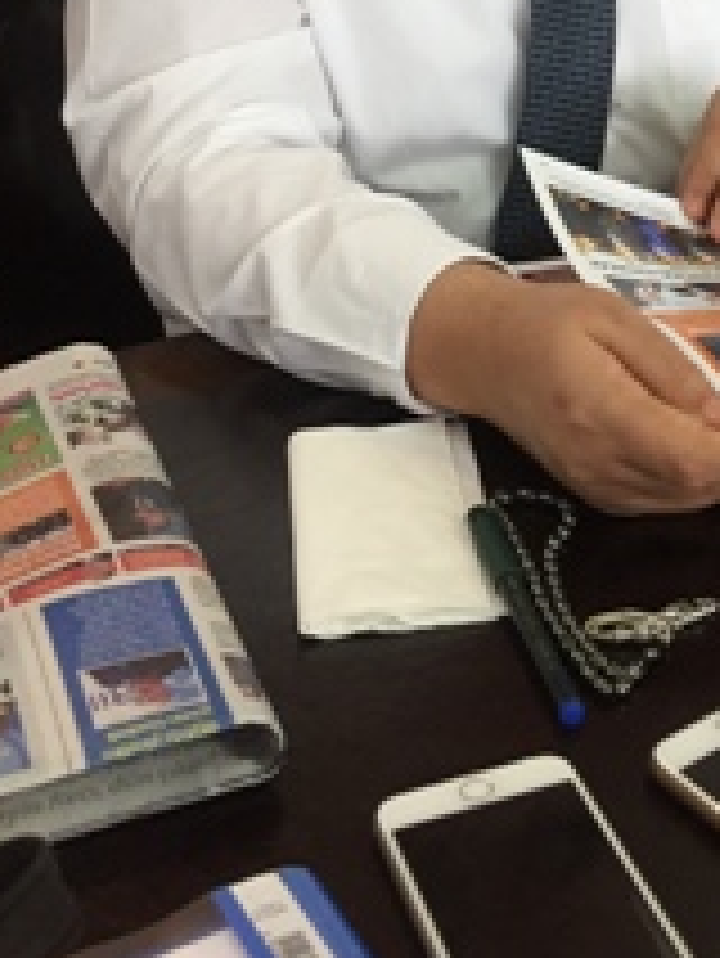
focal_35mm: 61
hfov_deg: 23.2
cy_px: -31
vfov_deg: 29.3
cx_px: 693
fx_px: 1690
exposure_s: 1/33
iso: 160
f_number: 2.2
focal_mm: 4.15
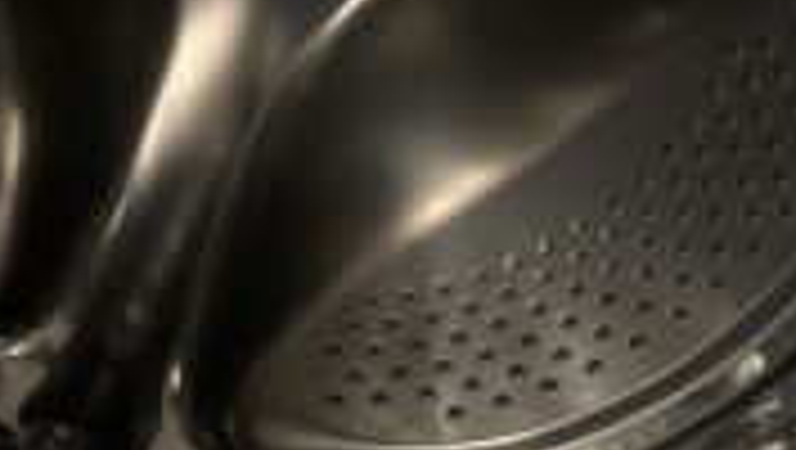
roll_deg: -0.9
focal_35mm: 128
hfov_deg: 16.5
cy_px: 108
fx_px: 2705
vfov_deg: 9.5
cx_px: 72
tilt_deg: -14.8
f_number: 1.8
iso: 125
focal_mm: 4.25
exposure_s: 1/44
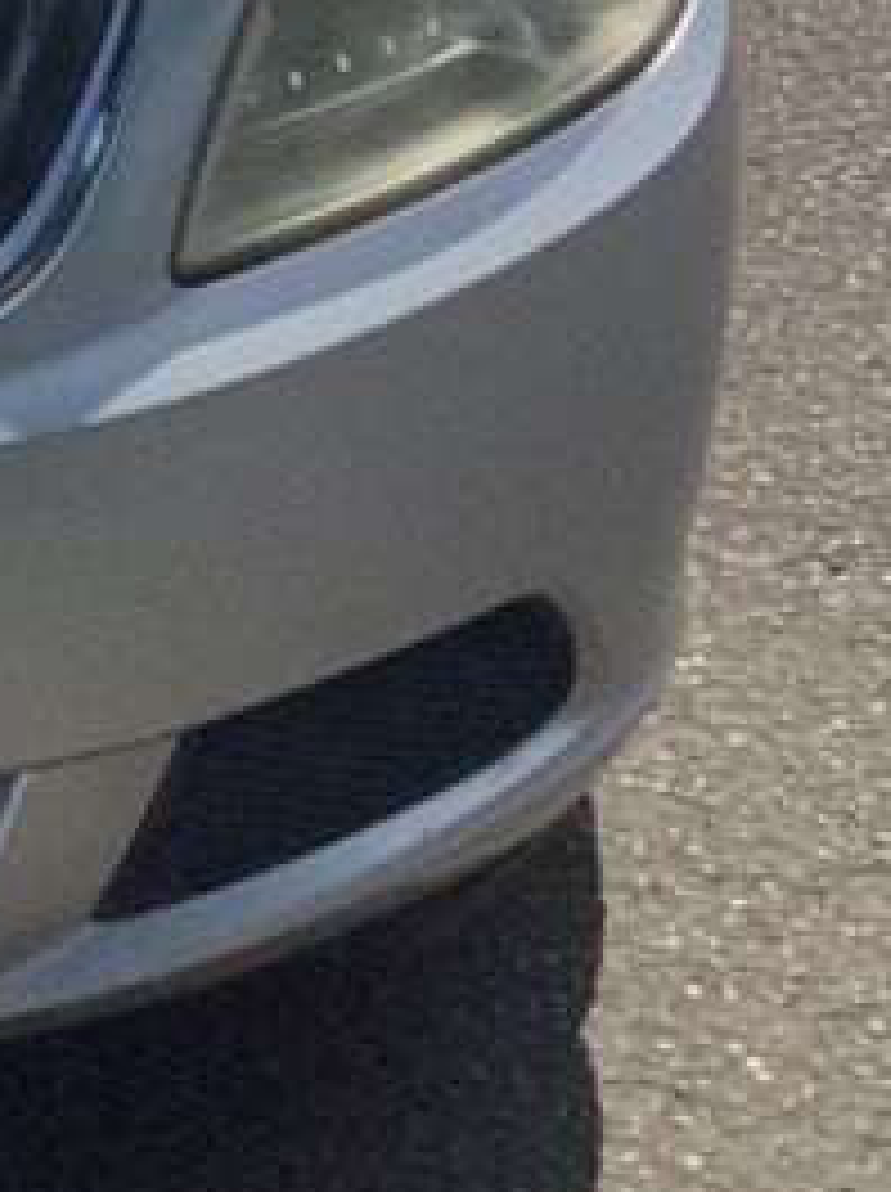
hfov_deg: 11.6
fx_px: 4128
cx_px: -621
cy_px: -252
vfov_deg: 15.8
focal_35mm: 120
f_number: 2.4
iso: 25
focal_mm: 3.3
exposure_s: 1/3135
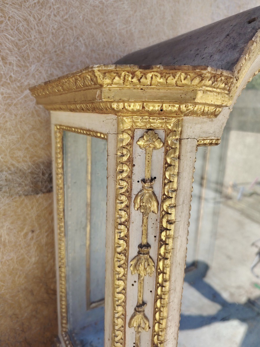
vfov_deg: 71.6
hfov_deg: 56.8
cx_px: 130
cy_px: 174
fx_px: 240
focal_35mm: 24
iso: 100
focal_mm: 5.25
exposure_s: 1/177
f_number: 1.75
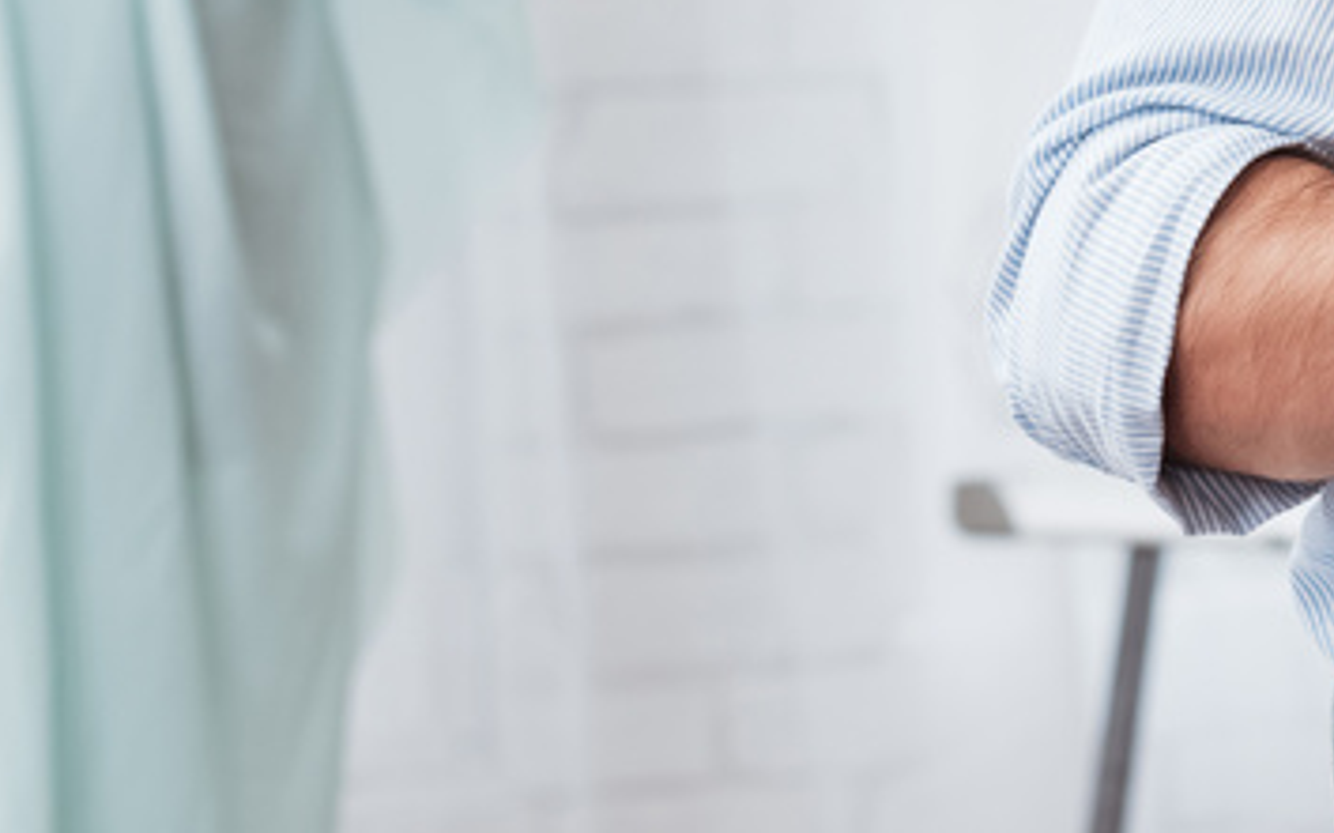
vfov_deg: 5.4
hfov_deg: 8.6
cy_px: 94
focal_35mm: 243
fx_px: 8832
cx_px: 1313
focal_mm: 50
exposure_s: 1/160
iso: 320
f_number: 2.2
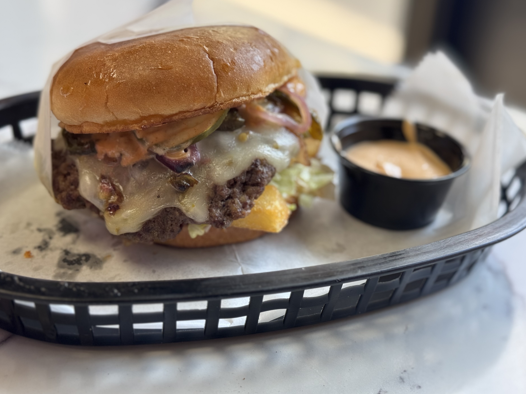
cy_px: 183
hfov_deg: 36.8
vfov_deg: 28.0
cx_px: 260
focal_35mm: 52
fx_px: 790
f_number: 1.78
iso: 64
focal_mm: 6.76
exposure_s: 1/129
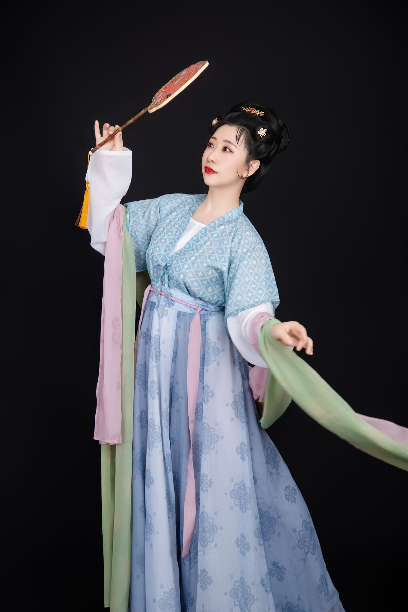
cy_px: 306
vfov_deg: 31.9
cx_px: 204
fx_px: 1071
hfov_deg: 21.6
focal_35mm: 63
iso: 100
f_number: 4.5
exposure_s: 1/125
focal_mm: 64
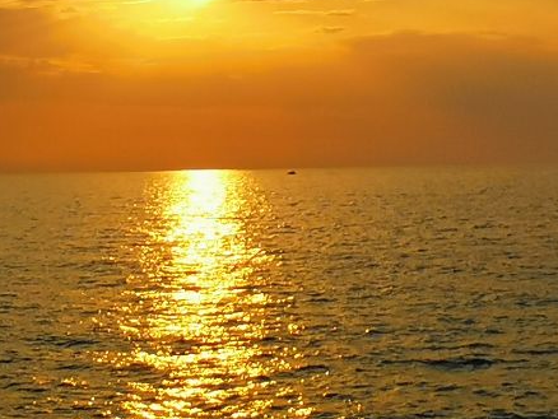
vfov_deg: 12.5
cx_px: 527
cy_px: -251
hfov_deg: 17.4
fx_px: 1790
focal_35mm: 111
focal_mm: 2.35
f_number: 2.2
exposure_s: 1/792
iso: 50
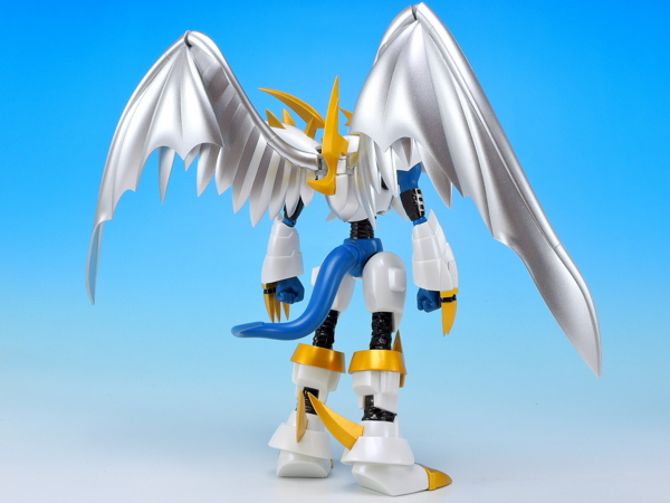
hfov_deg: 38.2
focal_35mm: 50
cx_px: 335
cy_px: 252
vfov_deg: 29.1
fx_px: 968
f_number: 8
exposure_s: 1/1.3
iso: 80
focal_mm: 10.7
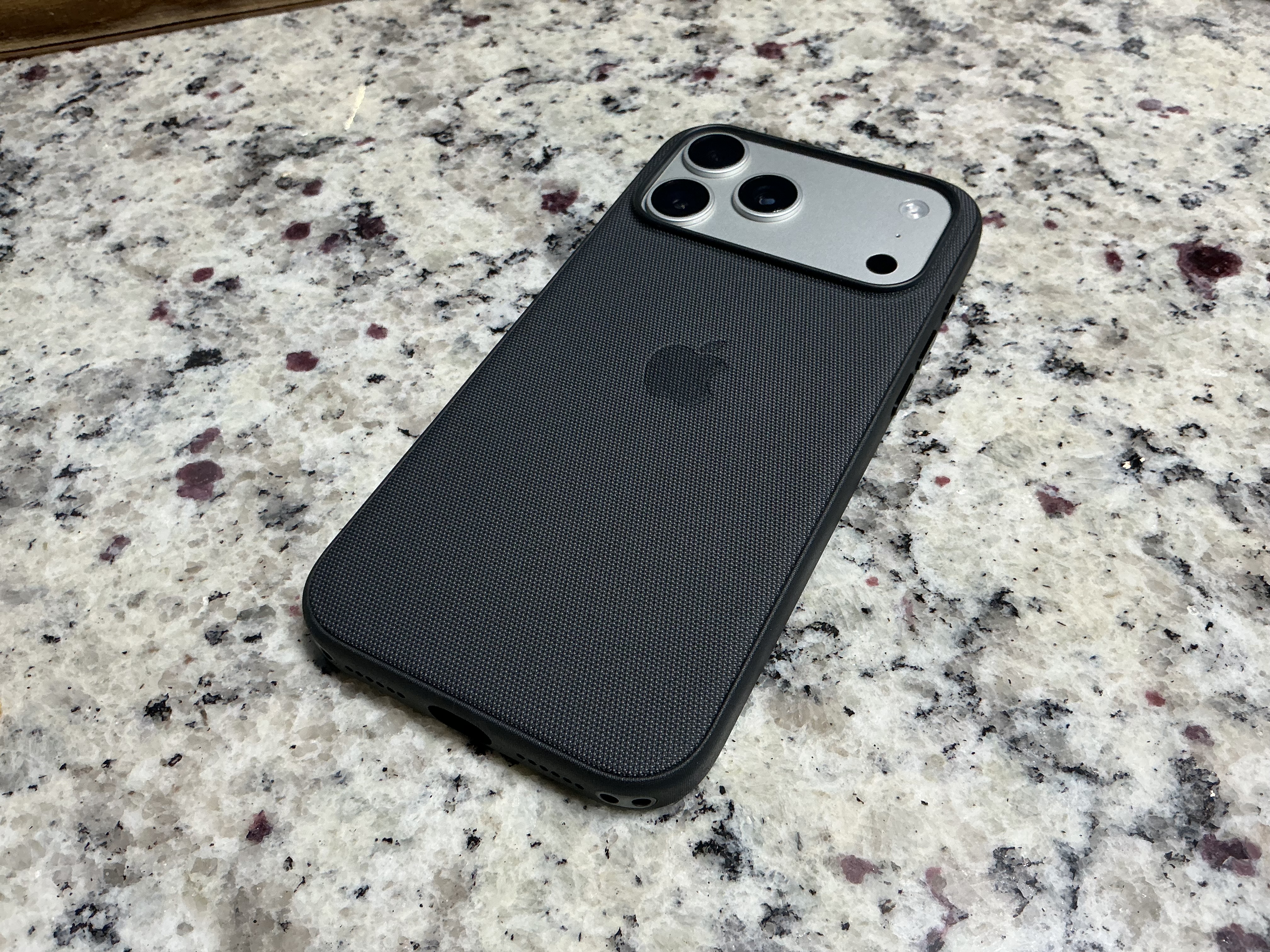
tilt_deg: -53.5
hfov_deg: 61.7
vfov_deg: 48.2
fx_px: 1064
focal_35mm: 29
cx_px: 635
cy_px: 476
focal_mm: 3
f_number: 1.8
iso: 64
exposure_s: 1/60
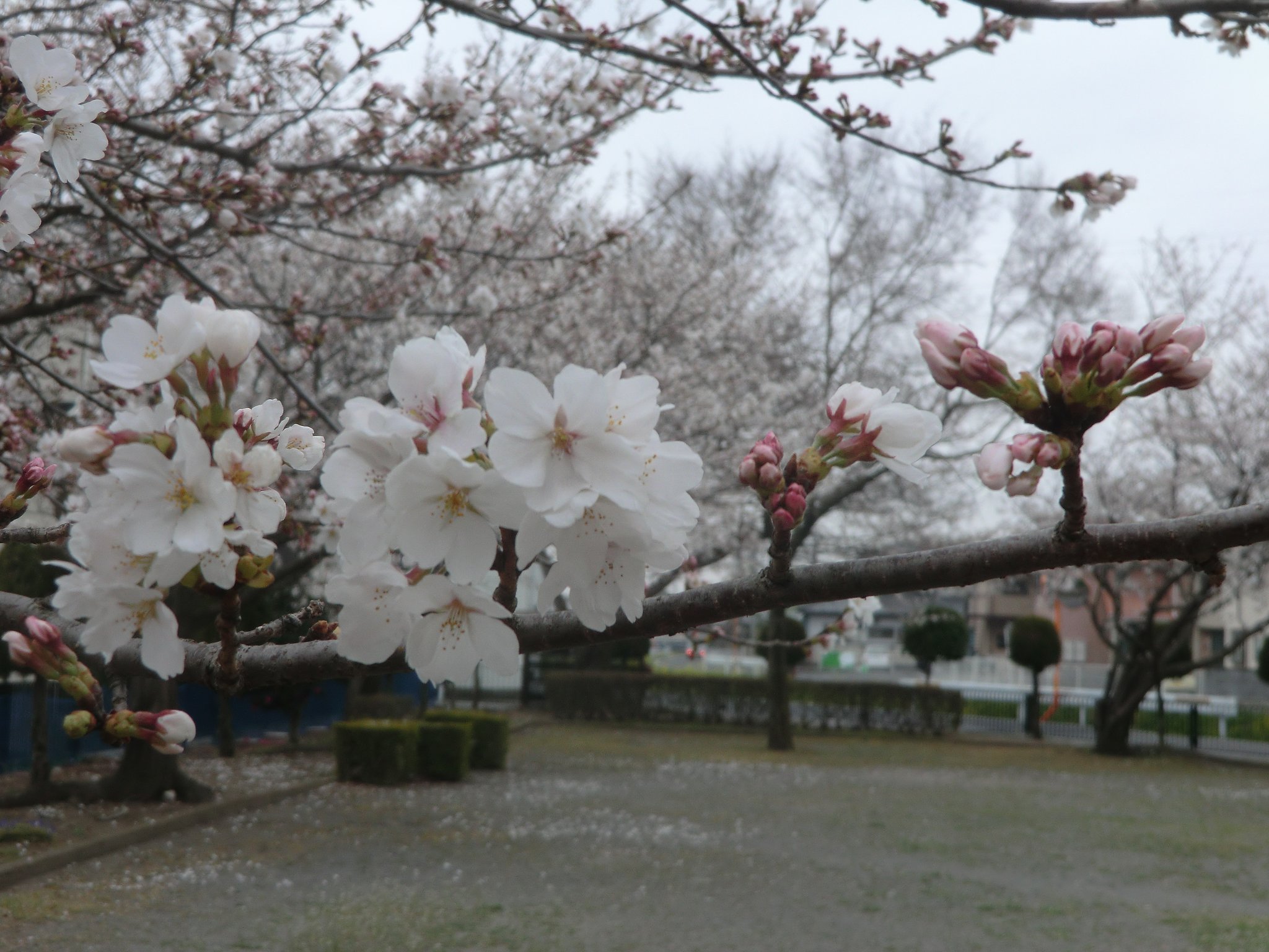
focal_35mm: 55
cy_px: 476
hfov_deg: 34.9
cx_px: 634
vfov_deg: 26.6
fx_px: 2016
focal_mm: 9.8
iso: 64
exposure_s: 1/200
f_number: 4.2
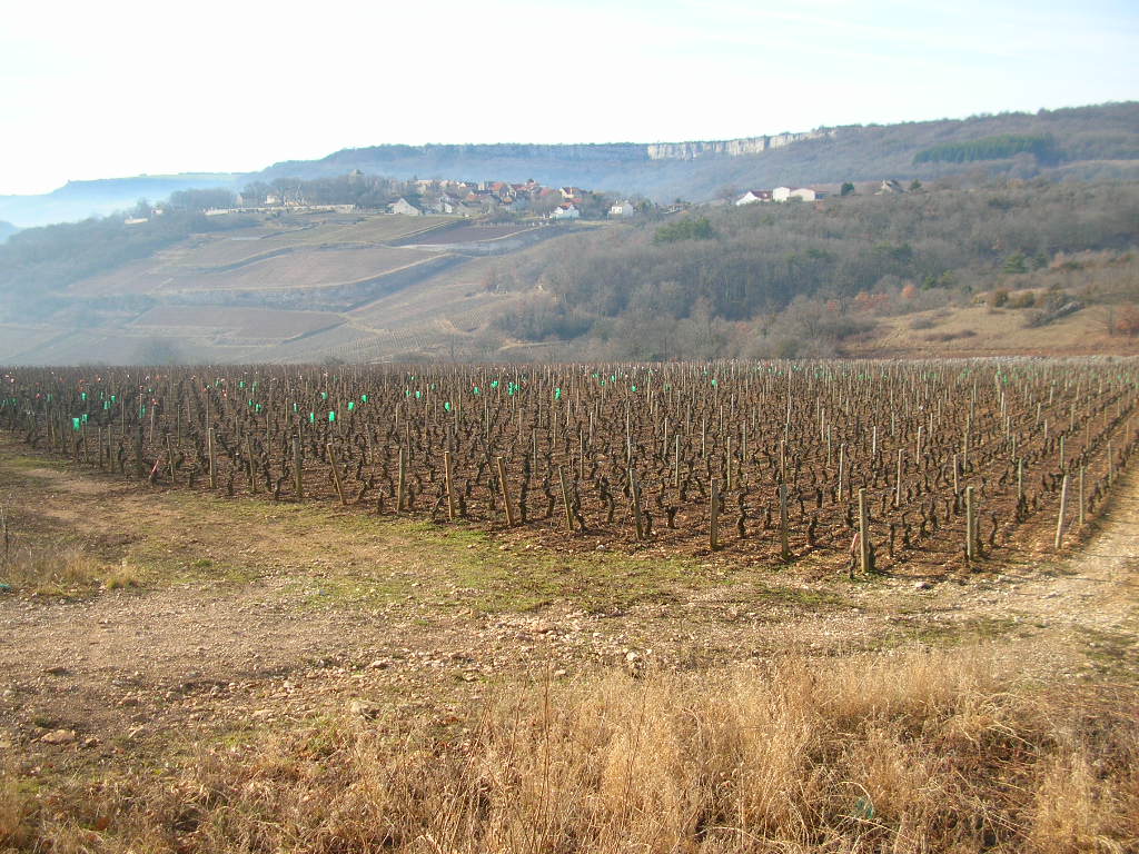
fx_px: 1152
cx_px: 570
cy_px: 427
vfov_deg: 40.7
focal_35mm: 35
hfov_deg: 52.6
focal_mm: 5.8
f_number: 2.8
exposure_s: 1/374
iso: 50
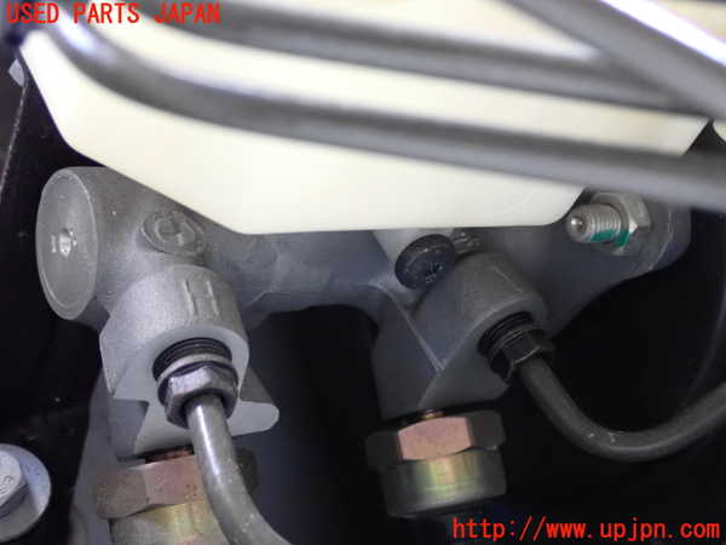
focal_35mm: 54
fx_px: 1133
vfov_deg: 27.0
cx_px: 363
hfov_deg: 35.5
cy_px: 272
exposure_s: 1/50
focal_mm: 9.65
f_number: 3.3
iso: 2000
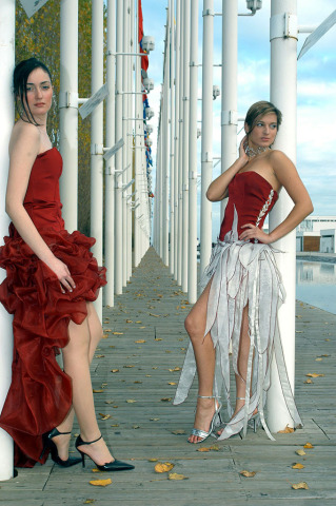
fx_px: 673
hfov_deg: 28.0
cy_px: 253
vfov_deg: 41.2
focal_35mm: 48
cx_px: 168
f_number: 7.1
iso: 320
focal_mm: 32
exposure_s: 1/160
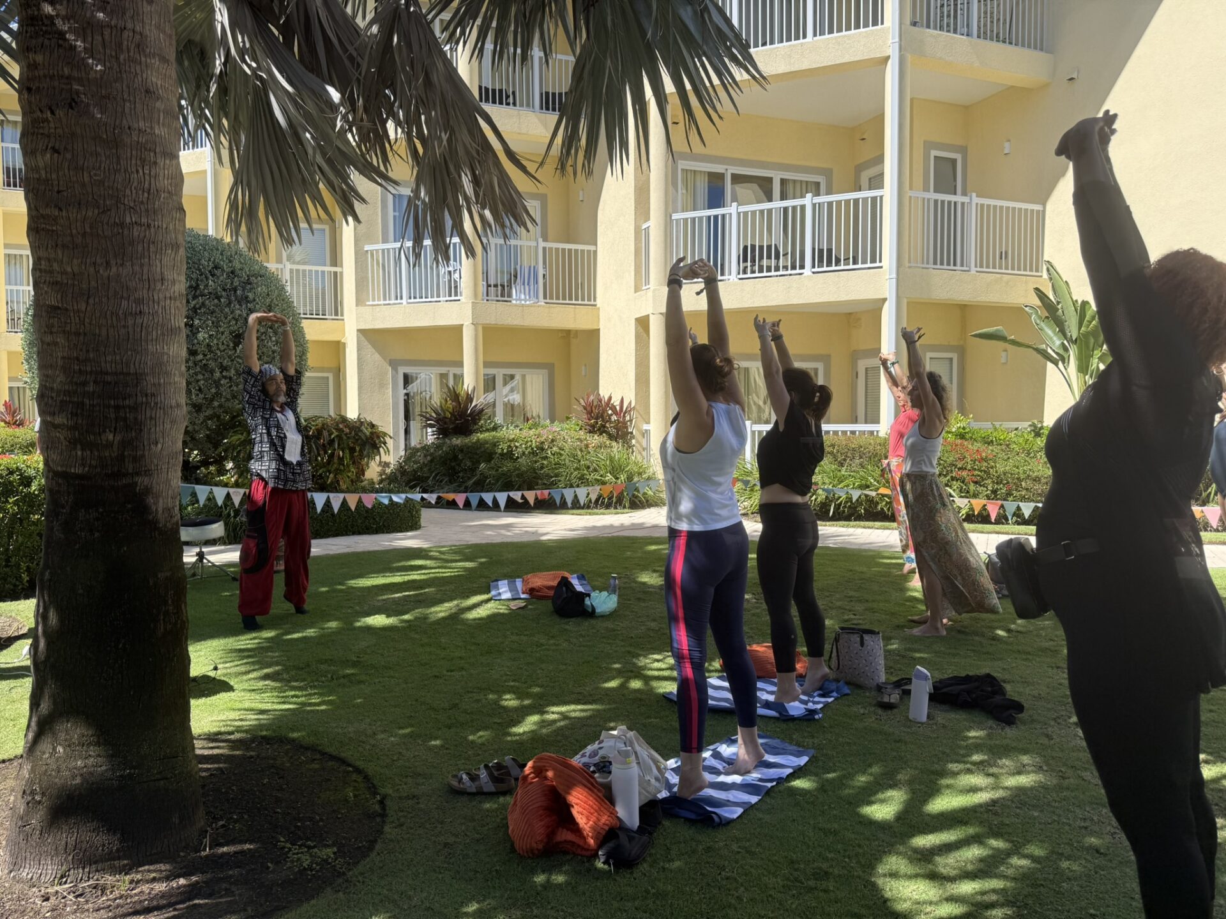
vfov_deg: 56.8
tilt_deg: -2.2
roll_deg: +0.1
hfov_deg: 71.6
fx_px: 850
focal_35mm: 24
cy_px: 460
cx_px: 613
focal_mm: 6.76
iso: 80
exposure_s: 1/2110
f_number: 1.78
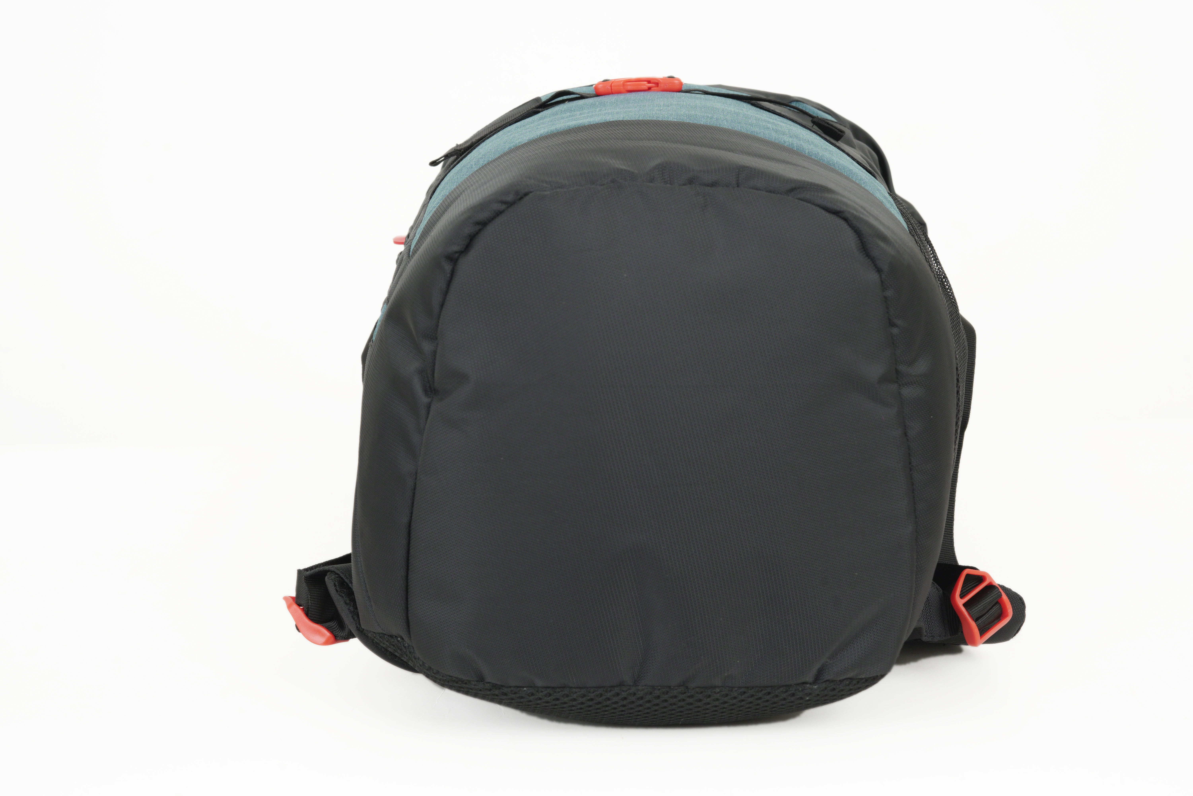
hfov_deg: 39.6
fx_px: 1657
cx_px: 596
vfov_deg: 27.0
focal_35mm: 50
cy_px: 398
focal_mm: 50
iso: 800
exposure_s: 1/160
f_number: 10
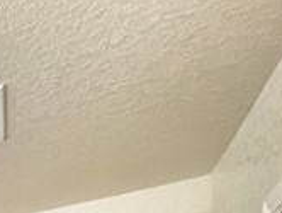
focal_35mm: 80
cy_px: 595
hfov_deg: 13.5
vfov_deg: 12.0
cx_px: -459
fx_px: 653
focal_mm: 1.57
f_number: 1.8
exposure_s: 1/60
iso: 320
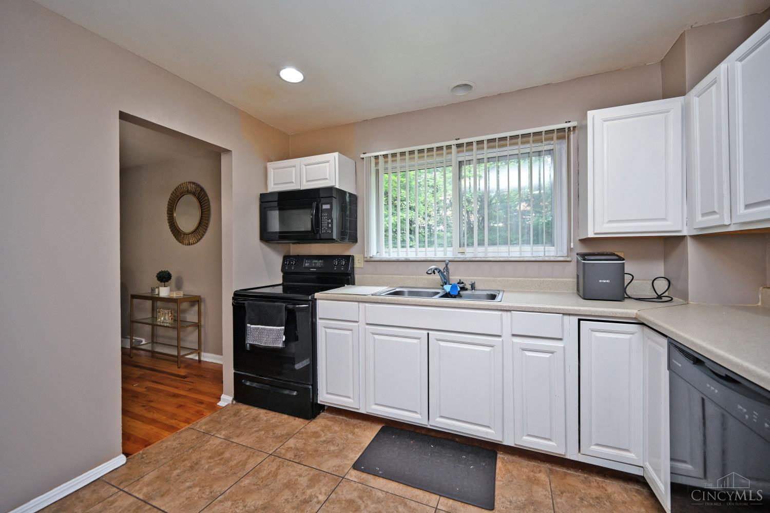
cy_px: 256
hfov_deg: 104.3
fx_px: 299
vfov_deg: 81.2
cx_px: 385
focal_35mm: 14
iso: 280
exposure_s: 1/60
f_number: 4
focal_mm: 14
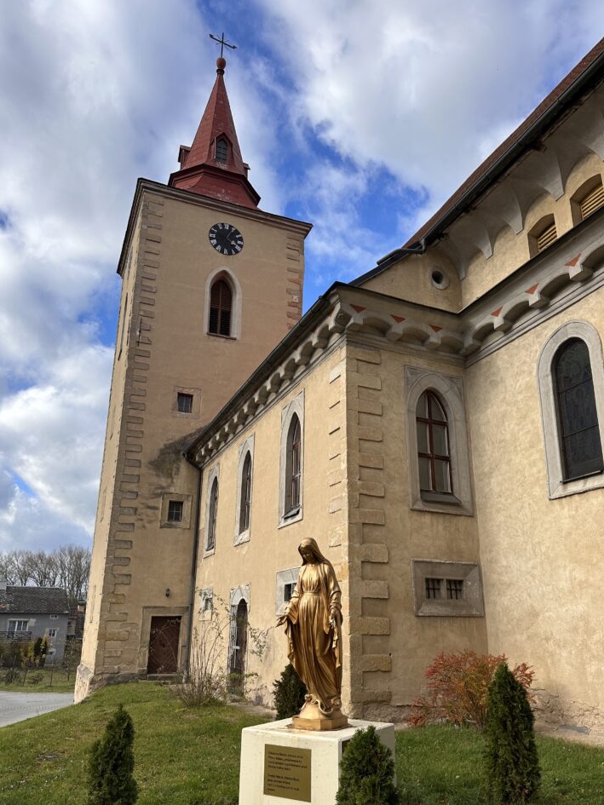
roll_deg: -0.6
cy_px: 434
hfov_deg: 53.1
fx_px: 605
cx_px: 313
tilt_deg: +17.2
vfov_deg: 67.2
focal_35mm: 26
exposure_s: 1/2591
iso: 80
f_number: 1.78
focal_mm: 6.86
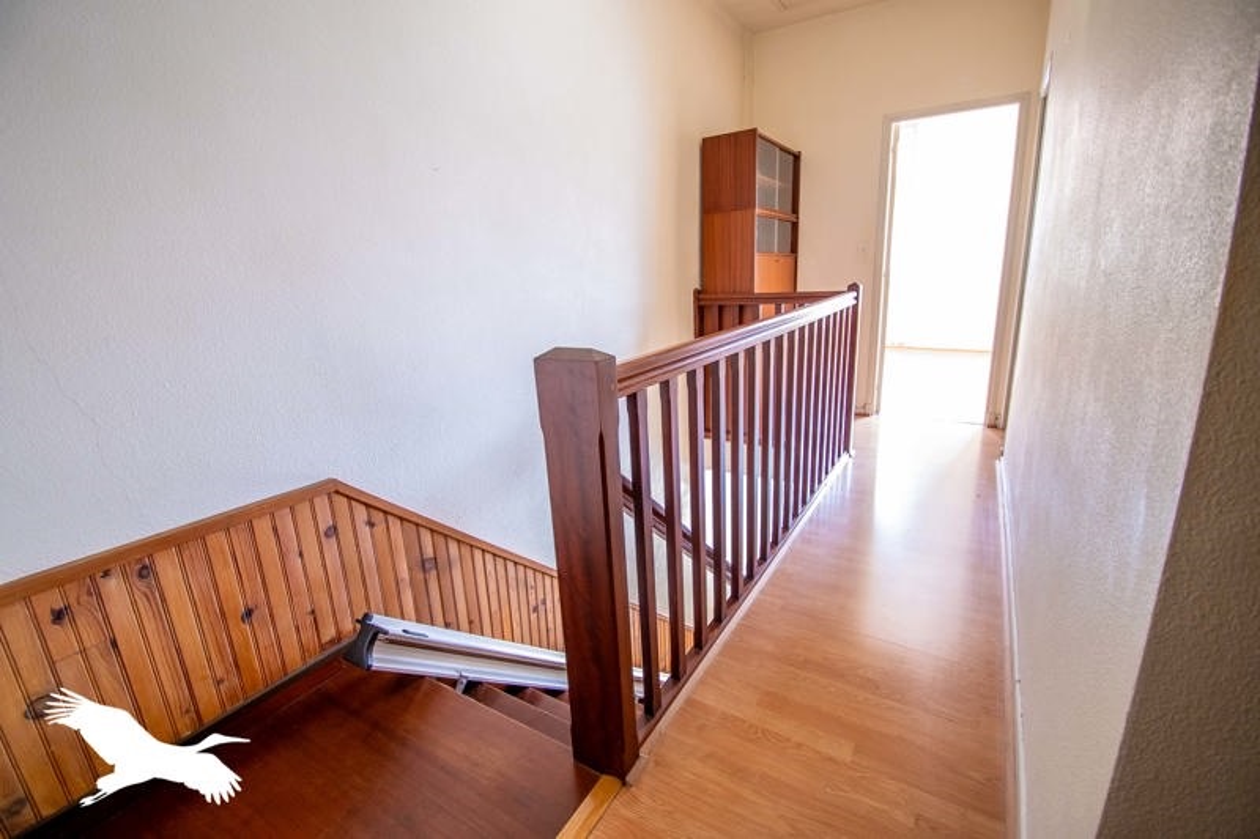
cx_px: 630
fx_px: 525
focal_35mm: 15
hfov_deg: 100.4
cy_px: 420
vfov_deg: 77.3
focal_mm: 10
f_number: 5
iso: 800
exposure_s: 1/10
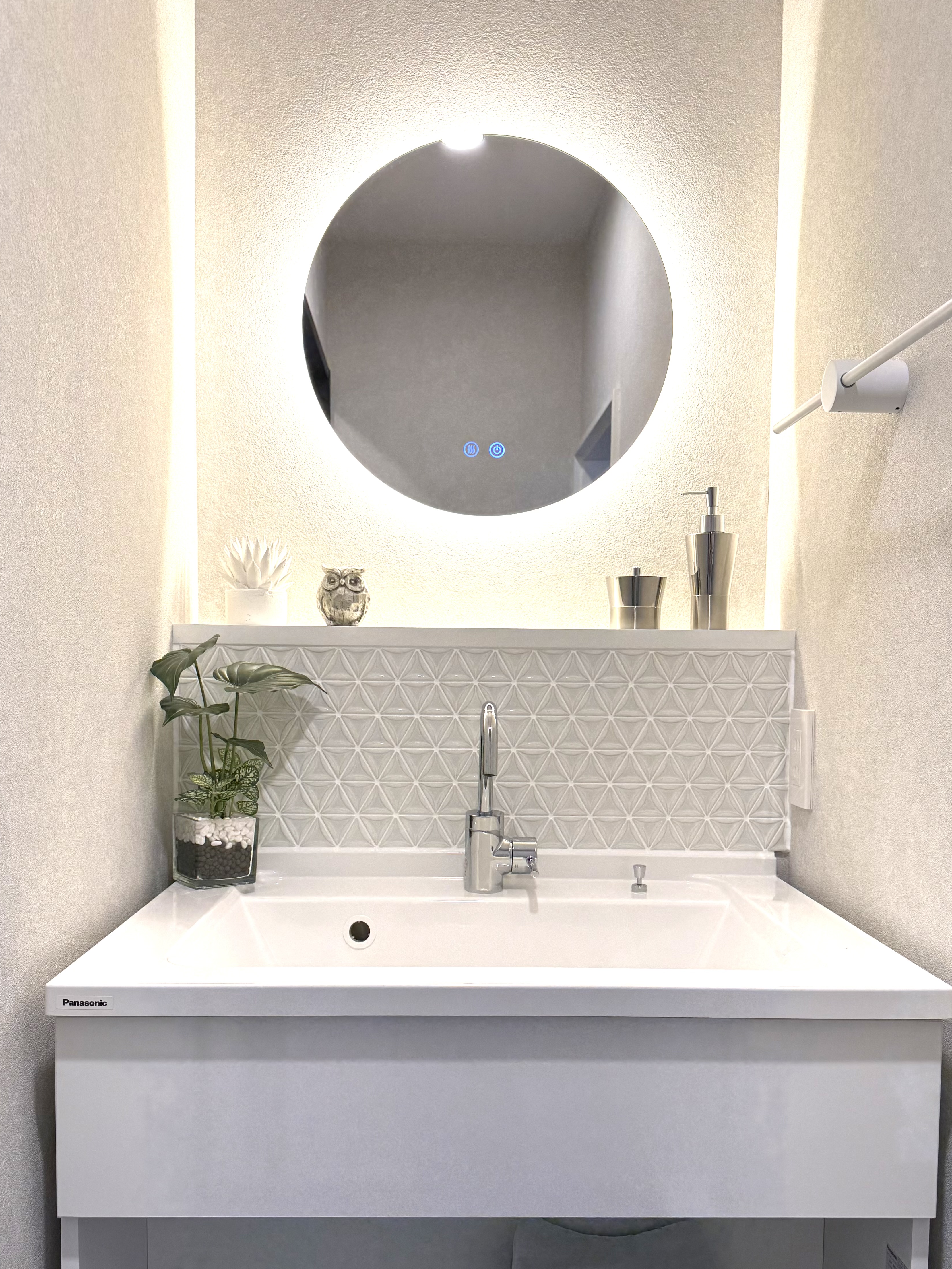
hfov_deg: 45.4
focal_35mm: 31
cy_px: 731
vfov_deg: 58.1
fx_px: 1137
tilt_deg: -3.3
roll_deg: -0.8
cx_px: 469
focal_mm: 6.76
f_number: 1.78
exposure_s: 1/100
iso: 80
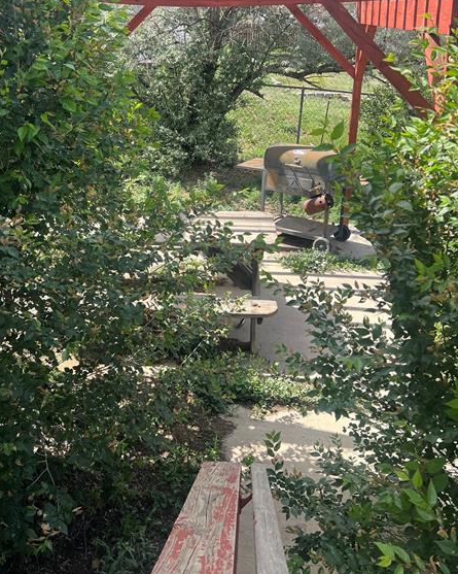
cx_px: 187
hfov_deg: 42.0
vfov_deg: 50.7
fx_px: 594
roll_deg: +0.8
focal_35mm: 35
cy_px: 193
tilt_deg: -17.0
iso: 50
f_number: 1.5
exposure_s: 1/1224
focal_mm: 5.7
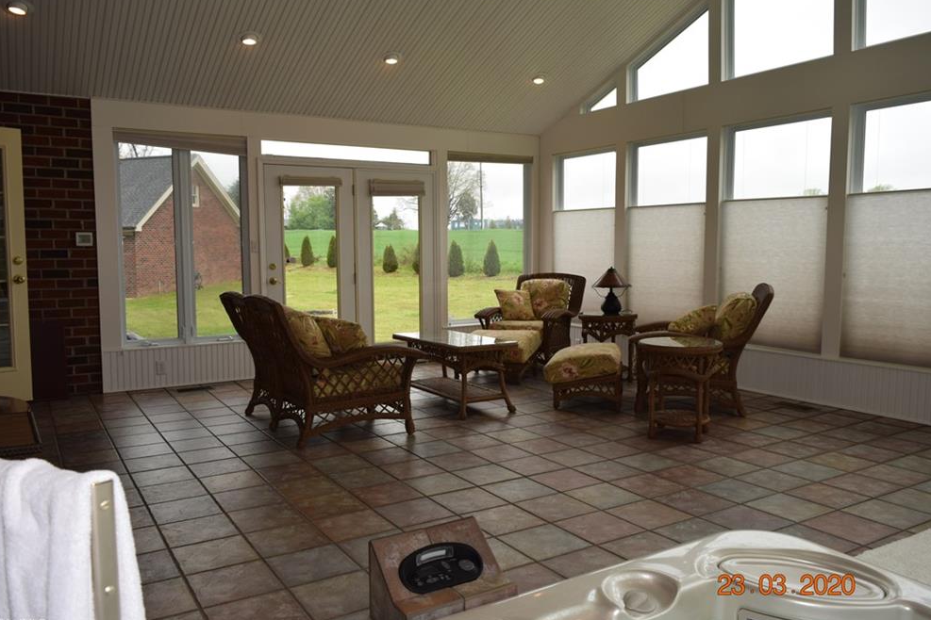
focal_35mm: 28
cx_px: 465
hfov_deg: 65.5
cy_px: 311
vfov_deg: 46.4
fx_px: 724
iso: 200
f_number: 5.6
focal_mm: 18
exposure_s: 1/125
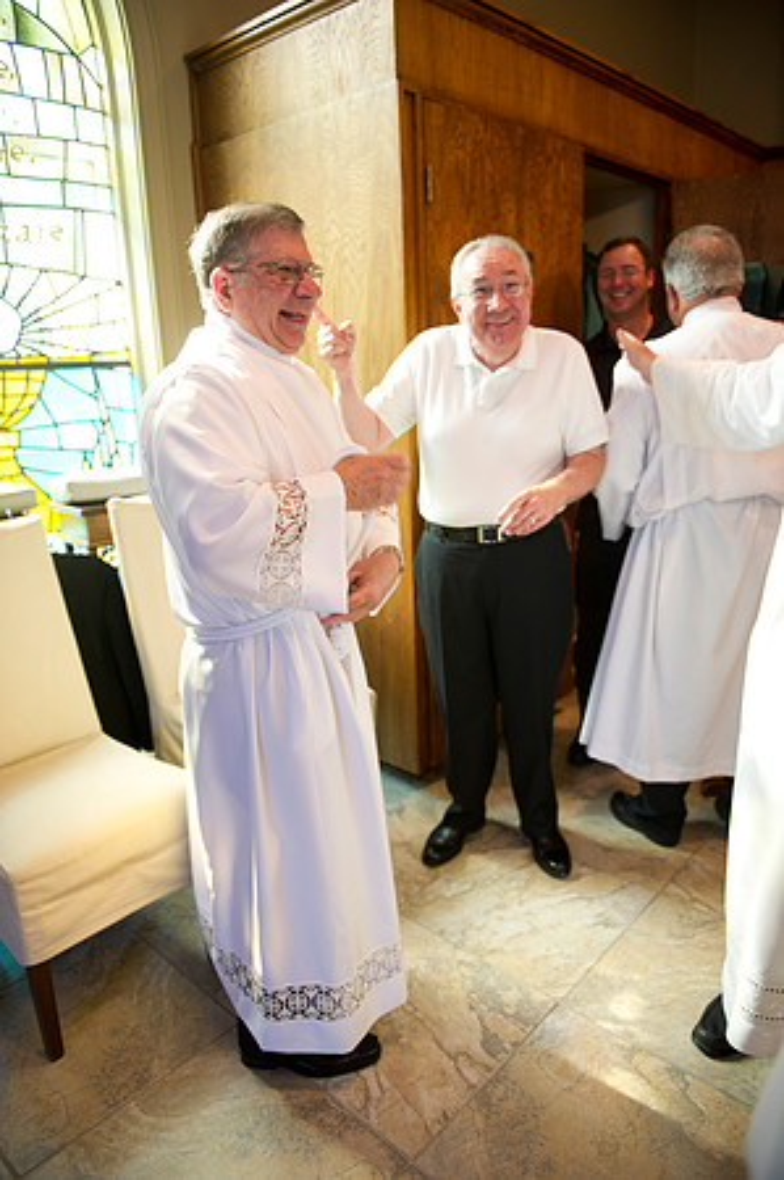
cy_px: 590
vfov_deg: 73.8
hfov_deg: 53.0
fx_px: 786
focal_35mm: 24
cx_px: 392
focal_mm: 24
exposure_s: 1/80
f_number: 2.8
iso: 2000
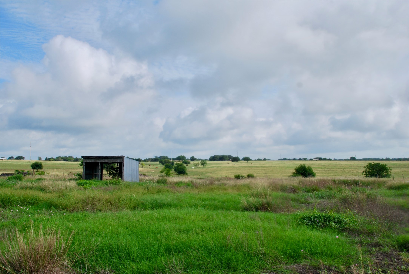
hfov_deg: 51.2
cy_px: 137
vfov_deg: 35.6
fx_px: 426
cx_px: 204
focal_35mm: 38
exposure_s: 1/320
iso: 100
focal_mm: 25
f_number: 9
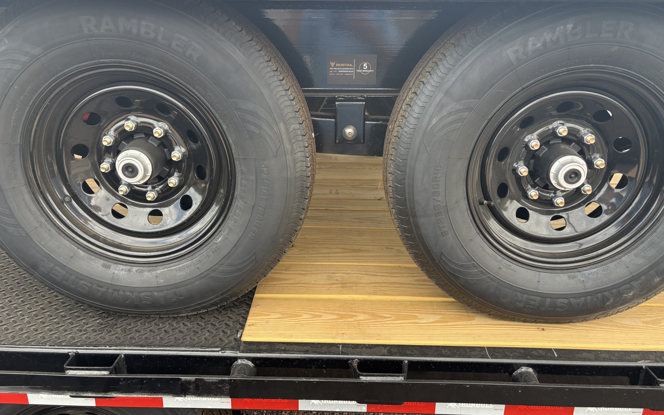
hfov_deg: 66.5
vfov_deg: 44.5
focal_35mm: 28
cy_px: 194
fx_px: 507
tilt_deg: -15.1
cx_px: 327
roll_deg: +0.3
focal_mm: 5.96
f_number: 1.6
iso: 32
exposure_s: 1/157
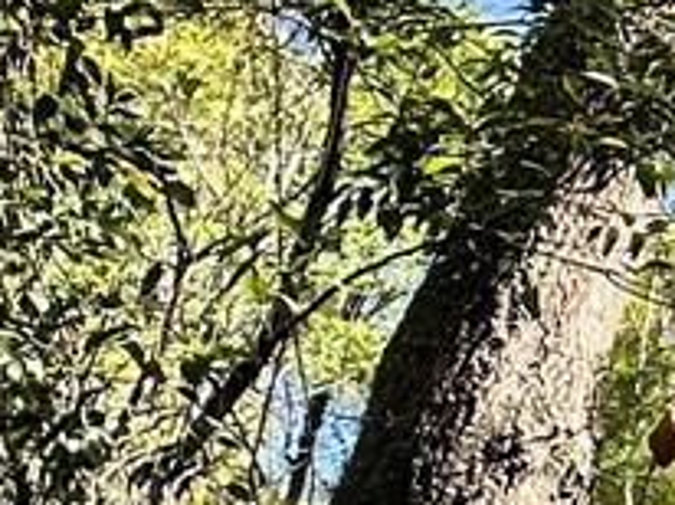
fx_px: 2123
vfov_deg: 13.4
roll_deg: +1.4
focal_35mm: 109
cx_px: 1724
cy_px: 43
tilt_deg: +31.2
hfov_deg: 12.8
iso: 40
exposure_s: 1/1159
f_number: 2.2
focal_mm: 2.22
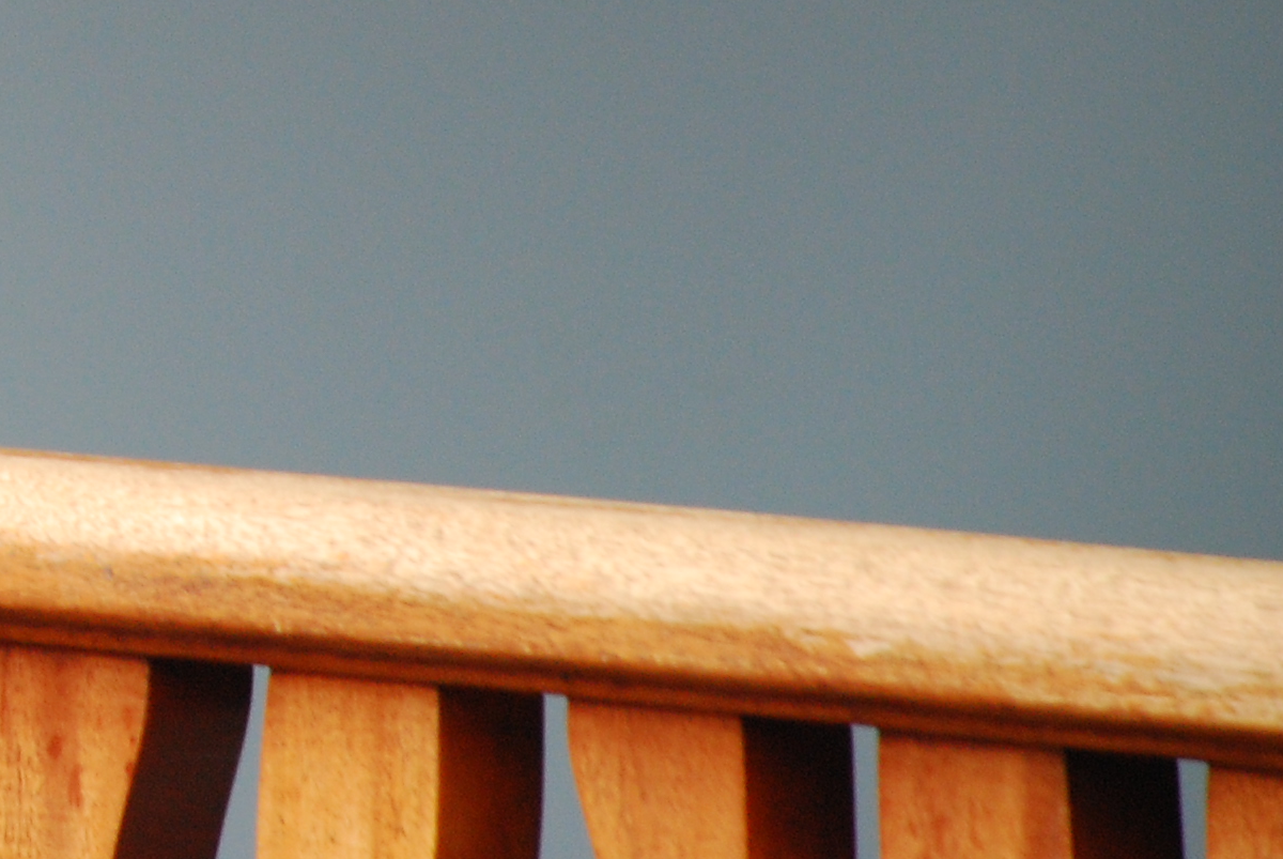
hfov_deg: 3.5
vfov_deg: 2.4
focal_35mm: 581
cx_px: -723
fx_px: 20728
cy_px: -463
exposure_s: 1/125
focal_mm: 120
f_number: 5.6
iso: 400
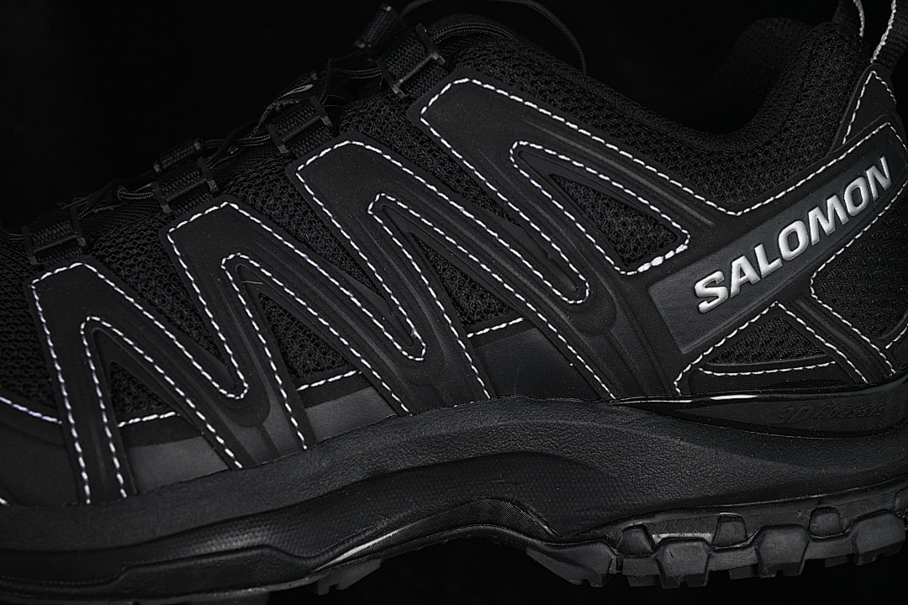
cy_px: 302
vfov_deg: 18.2
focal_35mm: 75
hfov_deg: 27.0
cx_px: 454
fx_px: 1892
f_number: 6.3
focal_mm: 50
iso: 160
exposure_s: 1/50
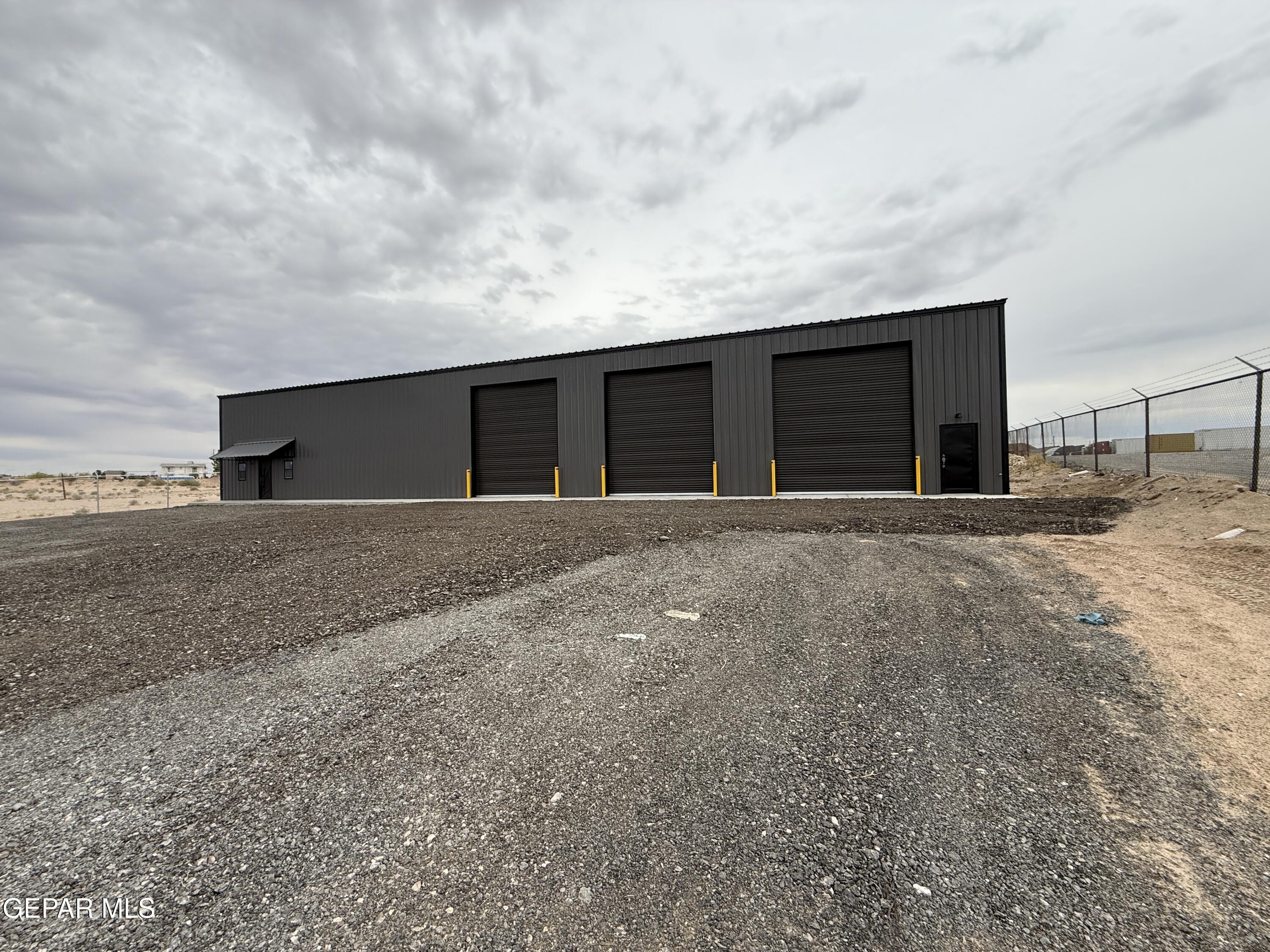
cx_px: 635
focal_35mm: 14
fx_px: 514
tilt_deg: +1.5
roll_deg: +0.9
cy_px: 476
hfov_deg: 102.1
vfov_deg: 85.7
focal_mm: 2.22
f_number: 2.2
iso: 50
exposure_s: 1/2092
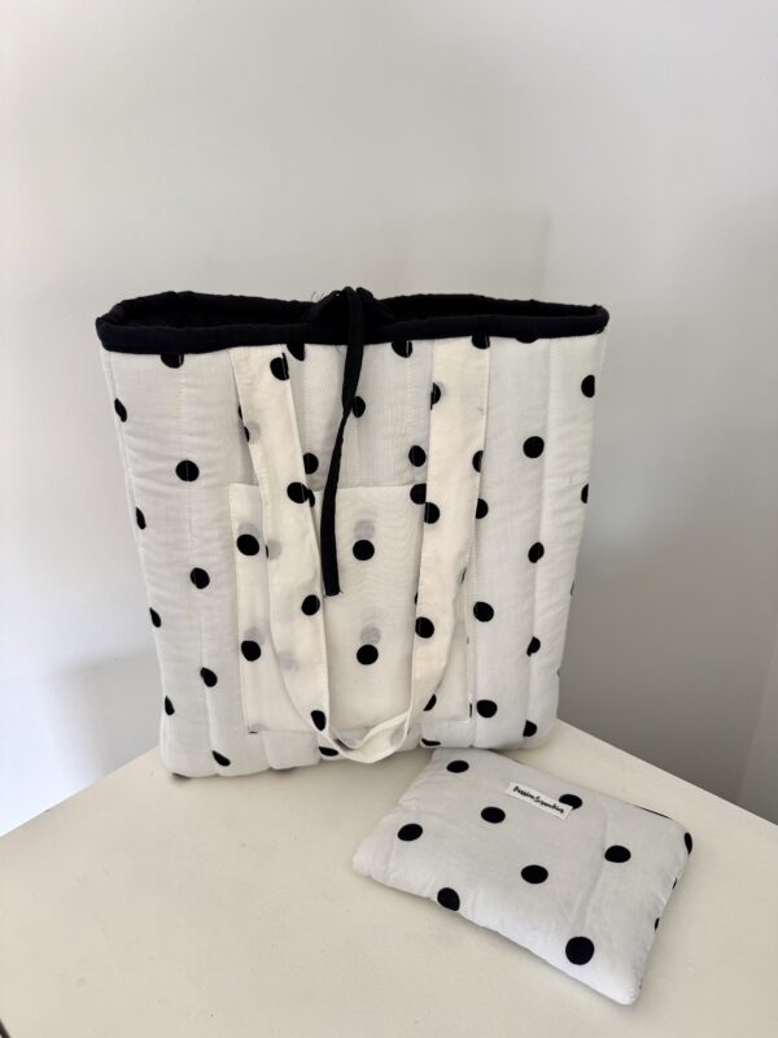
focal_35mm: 24
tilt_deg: -24.8
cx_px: 389
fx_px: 719
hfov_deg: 56.8
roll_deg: +1.7
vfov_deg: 71.6
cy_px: 519
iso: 125
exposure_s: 1/121
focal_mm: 6.76
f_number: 1.78
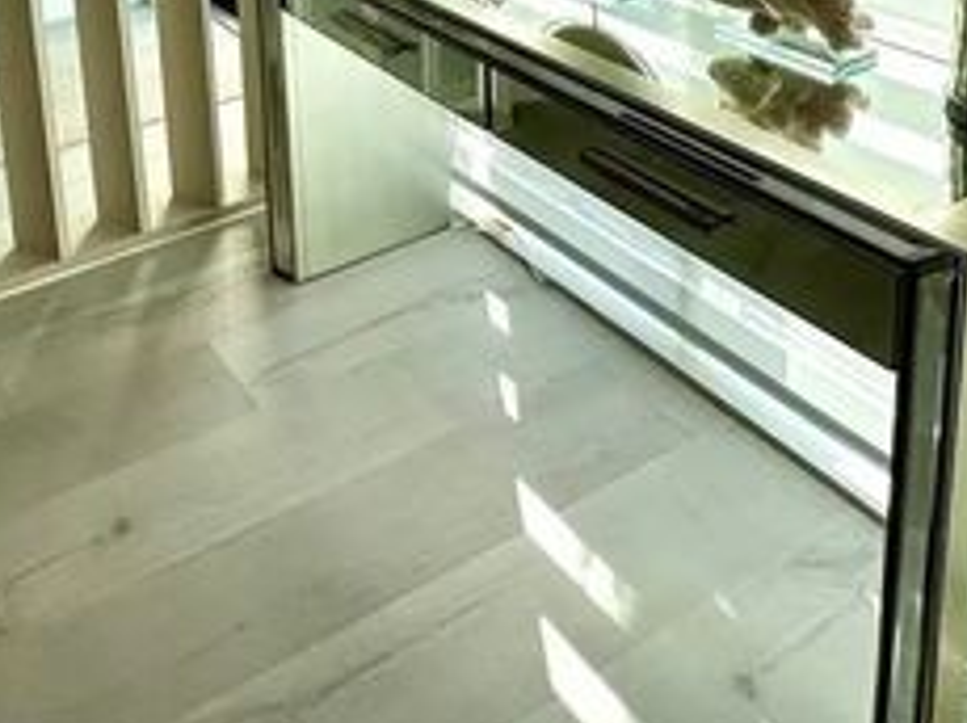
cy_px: -189
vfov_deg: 30.1
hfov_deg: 45.2
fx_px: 1088
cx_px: 177
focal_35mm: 39
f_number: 2.2
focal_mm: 2.22
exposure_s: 1/669
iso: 40
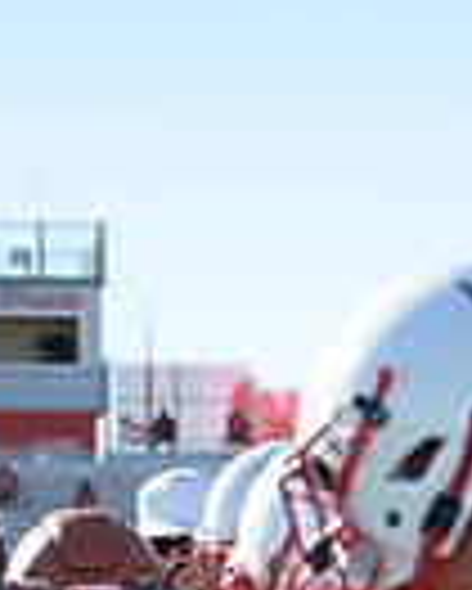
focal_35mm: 161
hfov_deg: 9.6
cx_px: 333
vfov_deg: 11.6
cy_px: 784
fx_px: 2808
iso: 1000
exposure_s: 1/8000
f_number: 2.8
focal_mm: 50
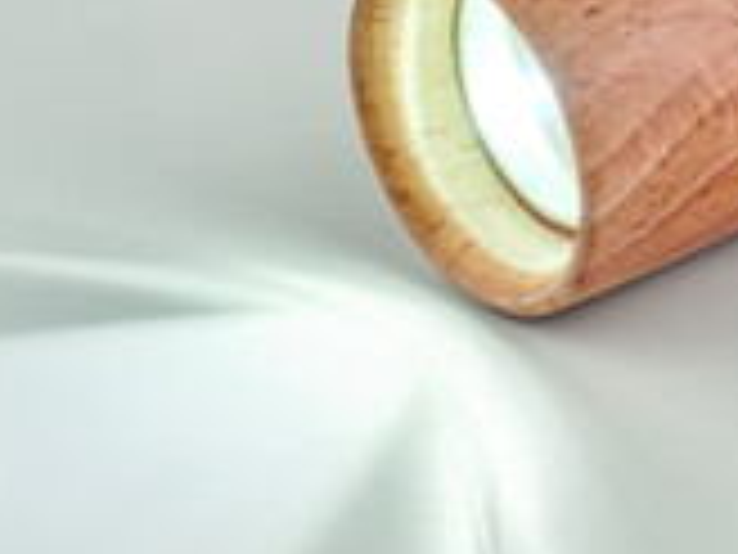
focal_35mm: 295
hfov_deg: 6.7
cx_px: 513
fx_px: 6289
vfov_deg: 5.0
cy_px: 209
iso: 125
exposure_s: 1/2.5
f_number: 29
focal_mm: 105
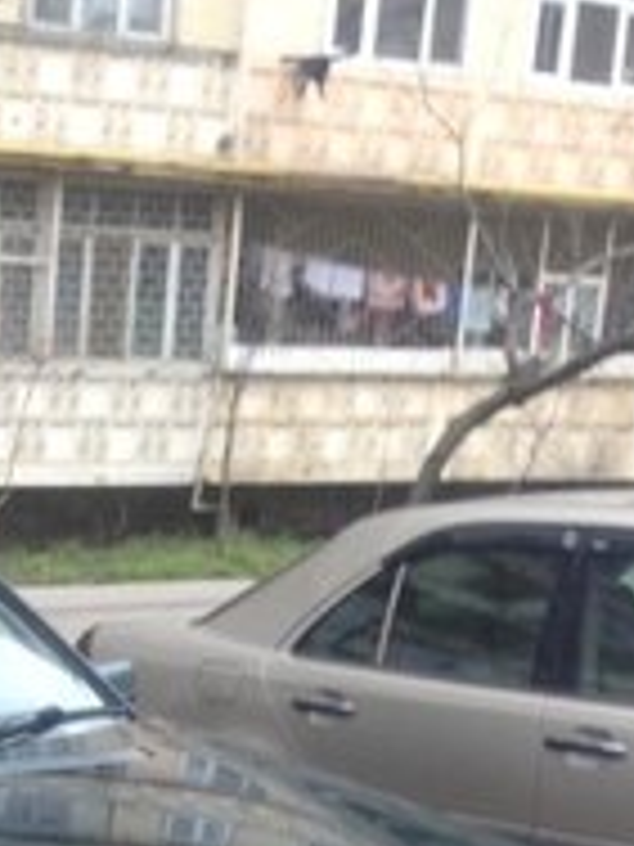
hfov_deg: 16.3
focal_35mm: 87
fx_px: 2125
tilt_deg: -12.2
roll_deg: -1.8
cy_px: 968
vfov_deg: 21.2
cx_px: -112
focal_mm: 4.12
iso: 50
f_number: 2.4
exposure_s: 1/30
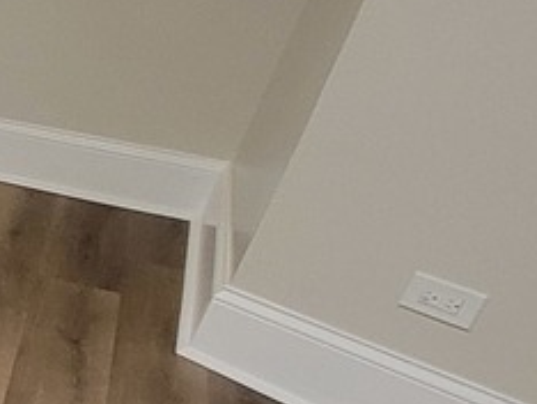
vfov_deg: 18.4
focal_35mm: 80
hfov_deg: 11.9
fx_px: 1242
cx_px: -1037
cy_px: 287
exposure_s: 1/60
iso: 320
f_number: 2.2
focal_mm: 2.2
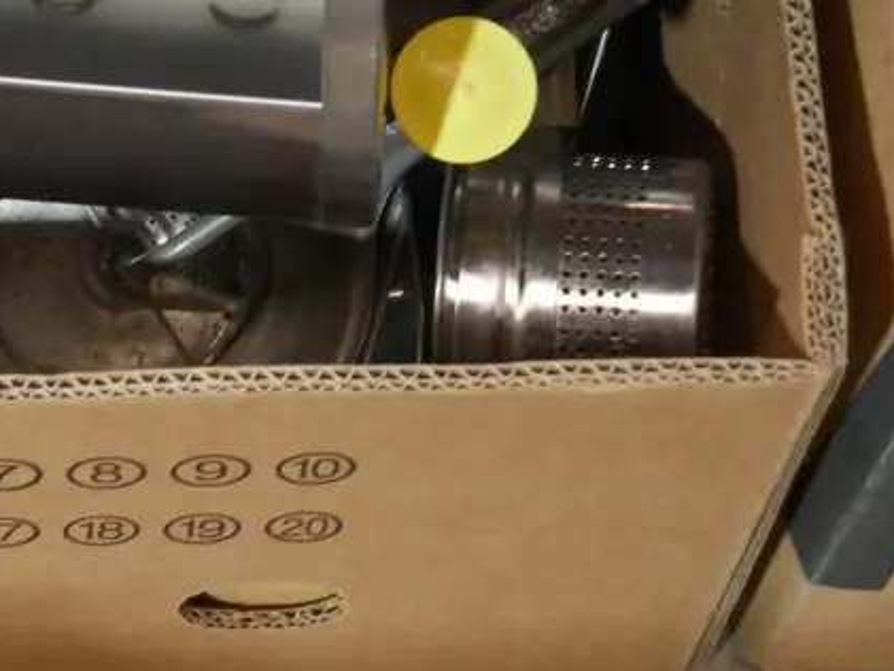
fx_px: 3643
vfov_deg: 10.4
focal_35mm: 141
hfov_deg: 13.6
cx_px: -174
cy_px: -67
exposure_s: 1/60
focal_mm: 29
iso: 3200
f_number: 5.4
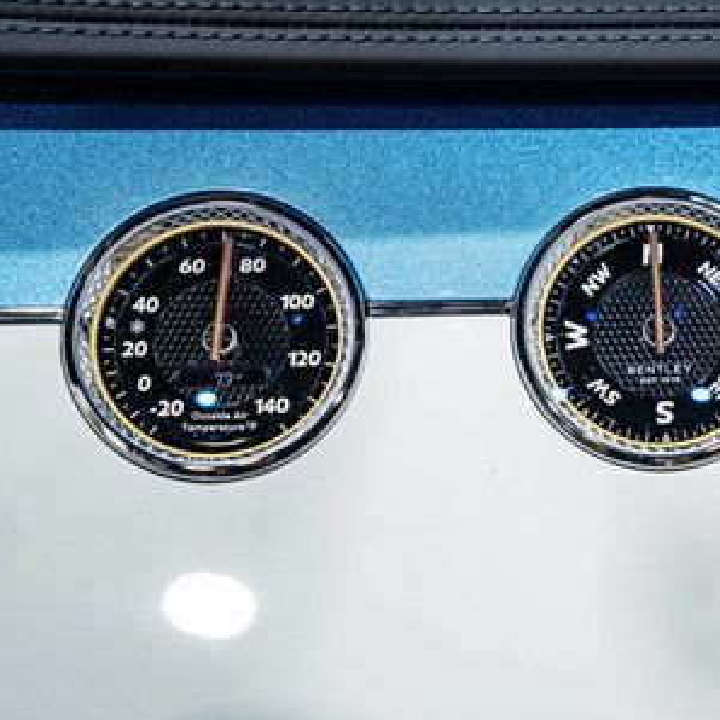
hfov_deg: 23.0
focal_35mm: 73
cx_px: 655
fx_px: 1718
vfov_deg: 23.7
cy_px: 393
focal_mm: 40
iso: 1600
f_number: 5
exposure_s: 1/30
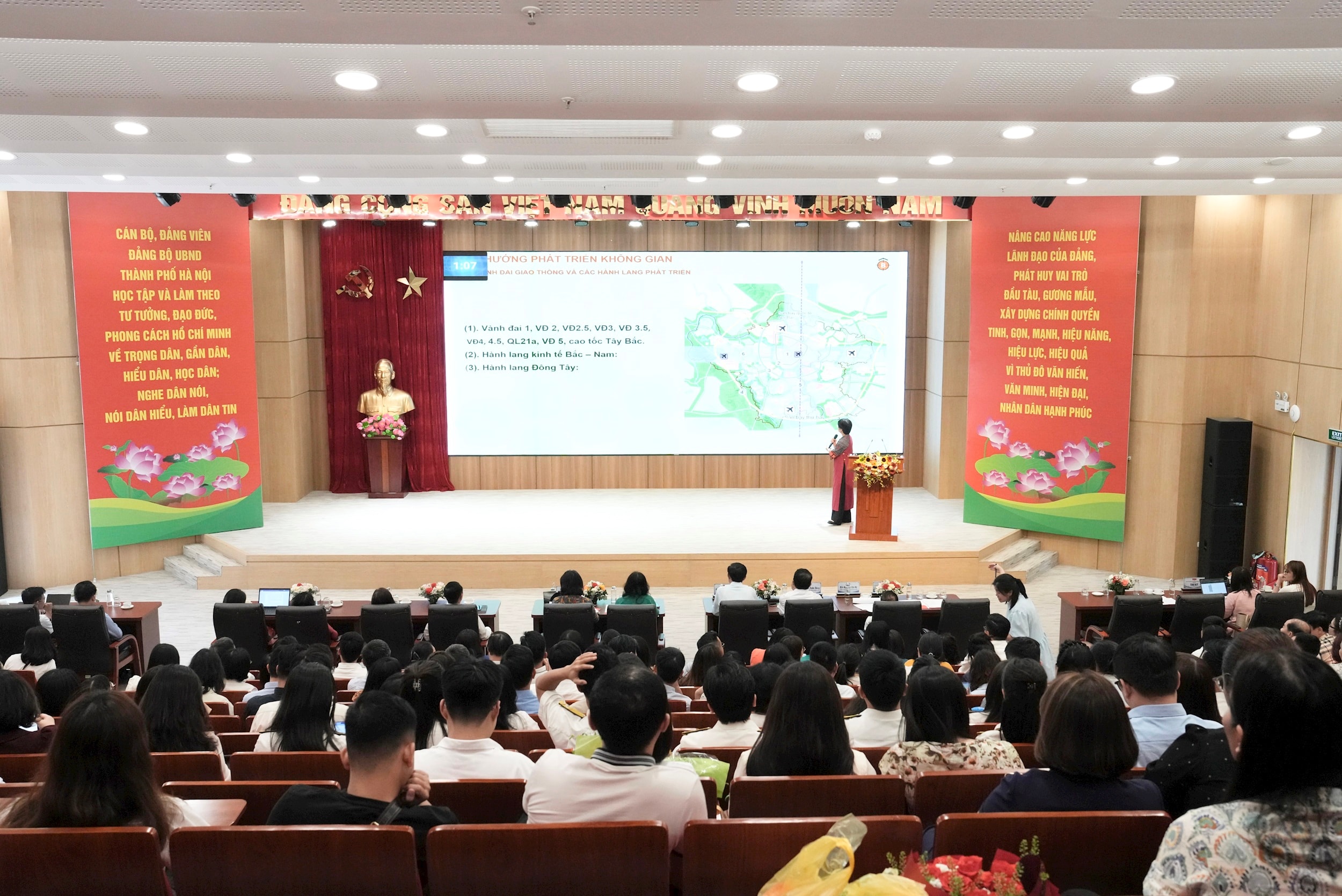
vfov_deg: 42.4
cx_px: 671
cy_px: 448
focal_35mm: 31
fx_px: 1156
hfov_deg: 60.3
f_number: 8
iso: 3200
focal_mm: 31
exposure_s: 1/100
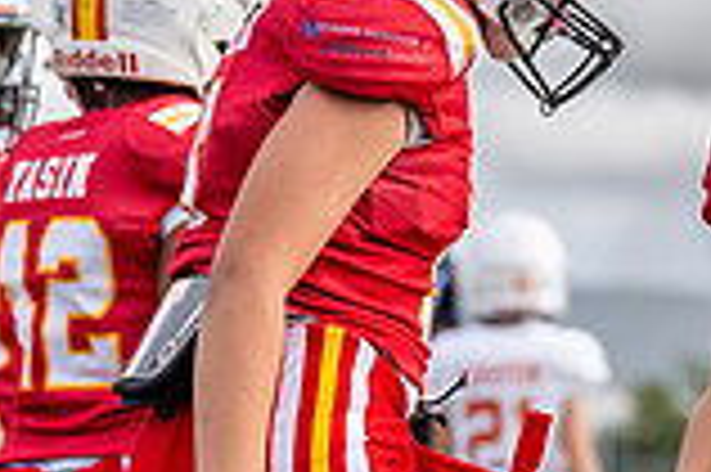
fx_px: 7004
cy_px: 288
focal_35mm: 355
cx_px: 577
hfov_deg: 5.8
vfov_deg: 3.9
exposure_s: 1/2500
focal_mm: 79
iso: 320
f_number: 2.8
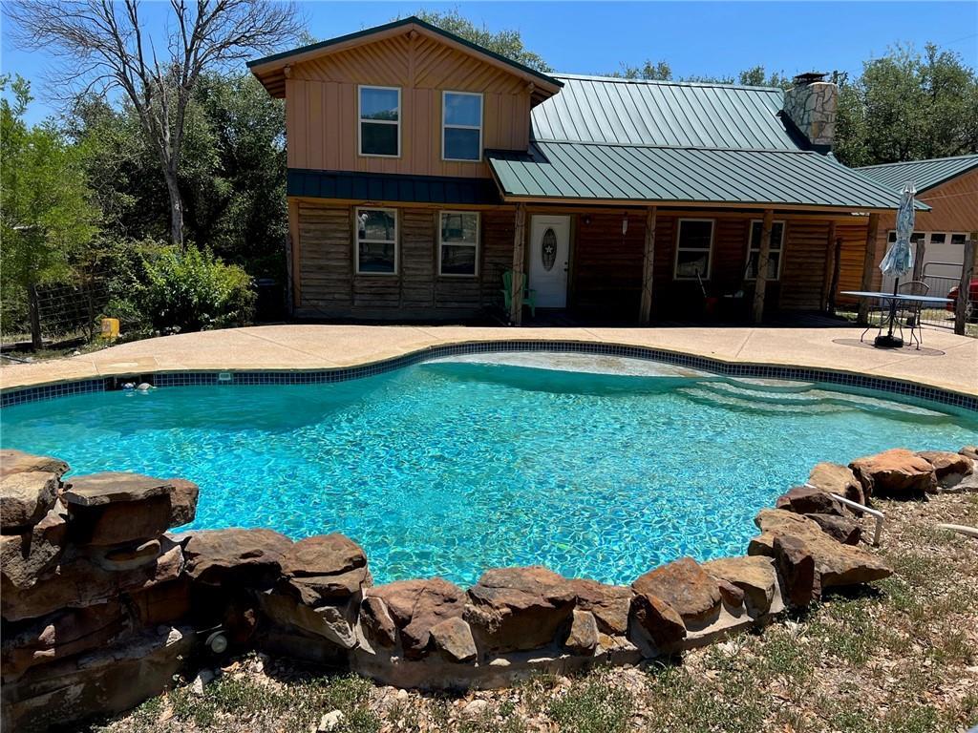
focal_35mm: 26
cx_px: 489
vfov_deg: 53.1
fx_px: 735
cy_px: 366
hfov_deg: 67.3
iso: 50
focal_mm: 5.7
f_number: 1.5
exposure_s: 1/4444
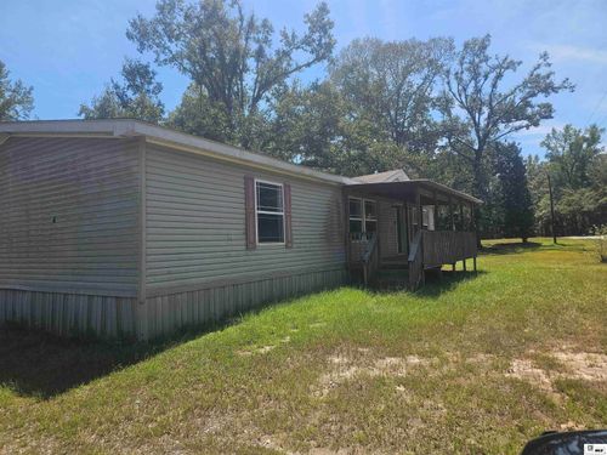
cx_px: 304
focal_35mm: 23
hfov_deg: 73.9
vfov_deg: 58.9
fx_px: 403
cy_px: 228
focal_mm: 6.3
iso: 40
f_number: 1.7
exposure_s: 1/2000
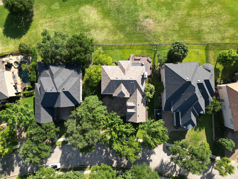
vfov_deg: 56.8
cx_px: 119
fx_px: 165
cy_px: 90
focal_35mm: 24
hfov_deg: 71.6
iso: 110
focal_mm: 6.72
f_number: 1.7
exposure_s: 1/1000
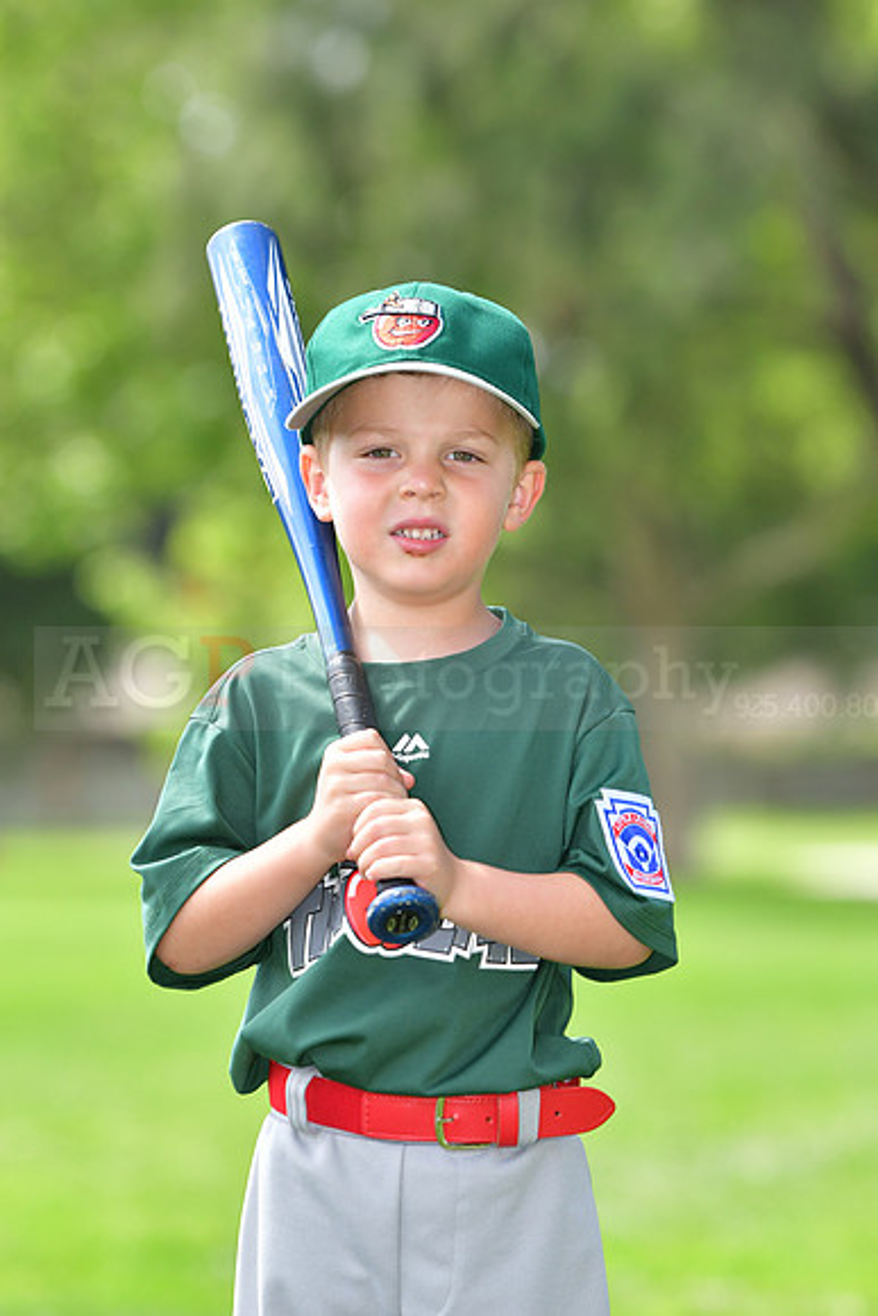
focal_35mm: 218
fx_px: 7952
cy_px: 658
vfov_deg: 9.5
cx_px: 439
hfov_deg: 6.3
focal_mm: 145
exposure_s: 1/1600
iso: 500
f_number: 4
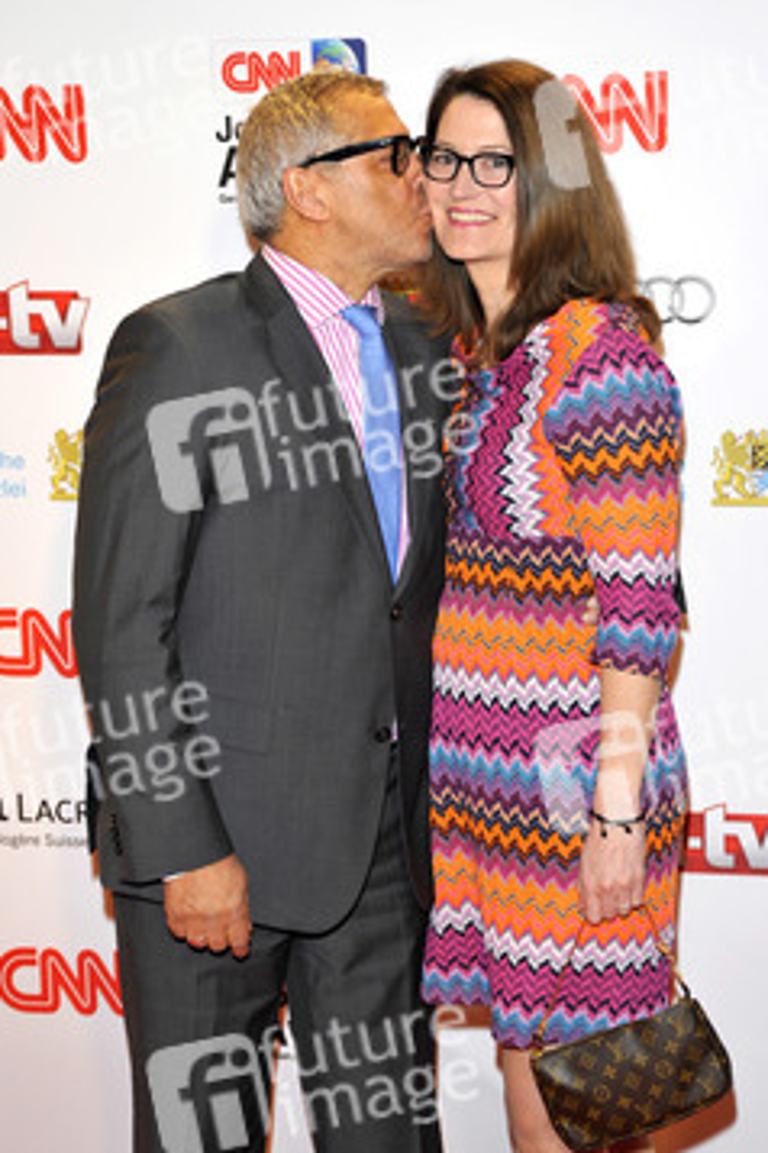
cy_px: 597
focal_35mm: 65
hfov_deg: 20.9
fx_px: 2080
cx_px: 408
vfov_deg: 31.0
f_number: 6.3
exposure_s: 1/250
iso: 800
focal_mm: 58
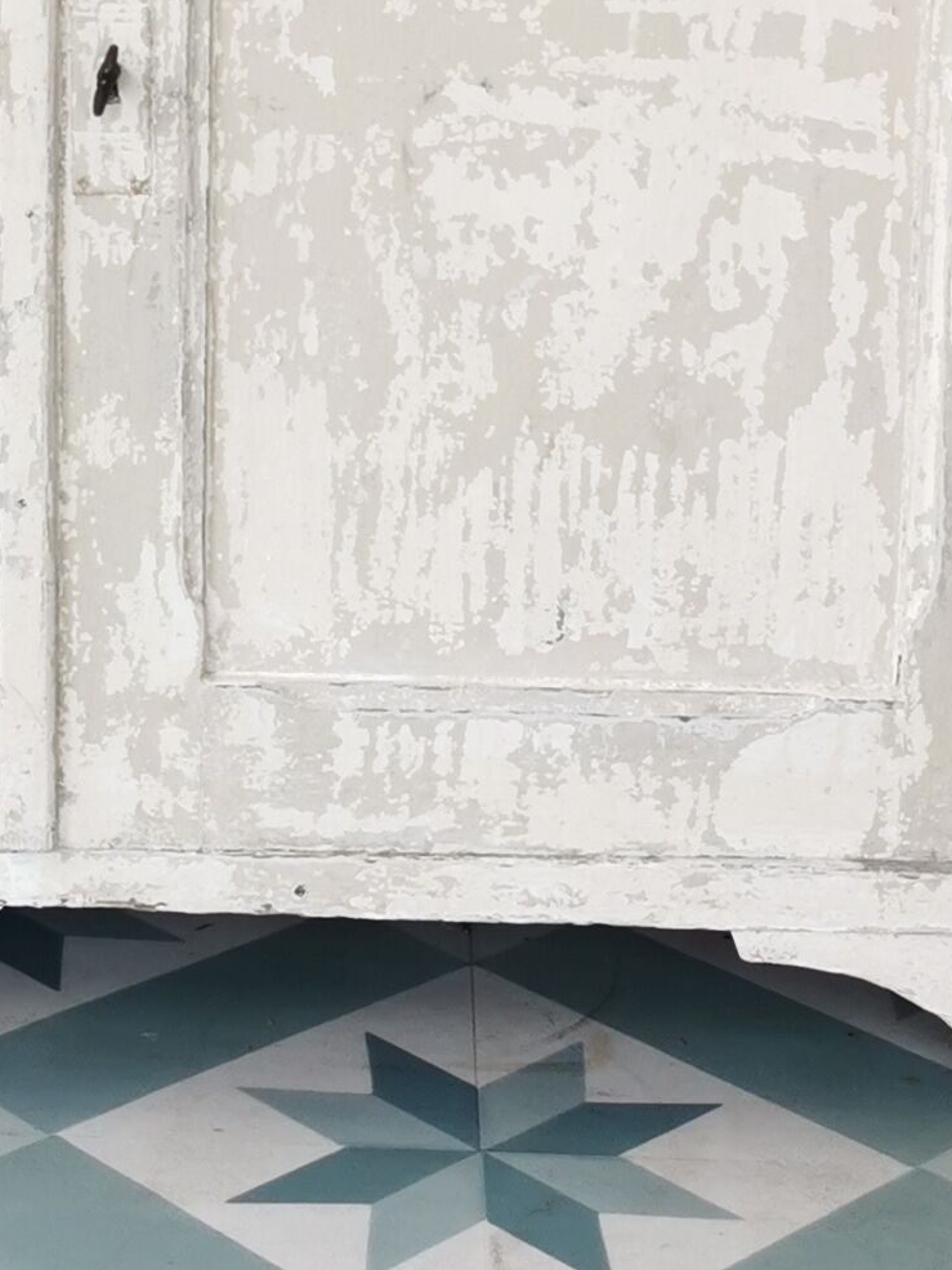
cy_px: -39
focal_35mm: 100
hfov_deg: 14.8
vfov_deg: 19.0
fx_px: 3666
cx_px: 271
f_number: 1.6
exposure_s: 1/327
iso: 50
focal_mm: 5.56
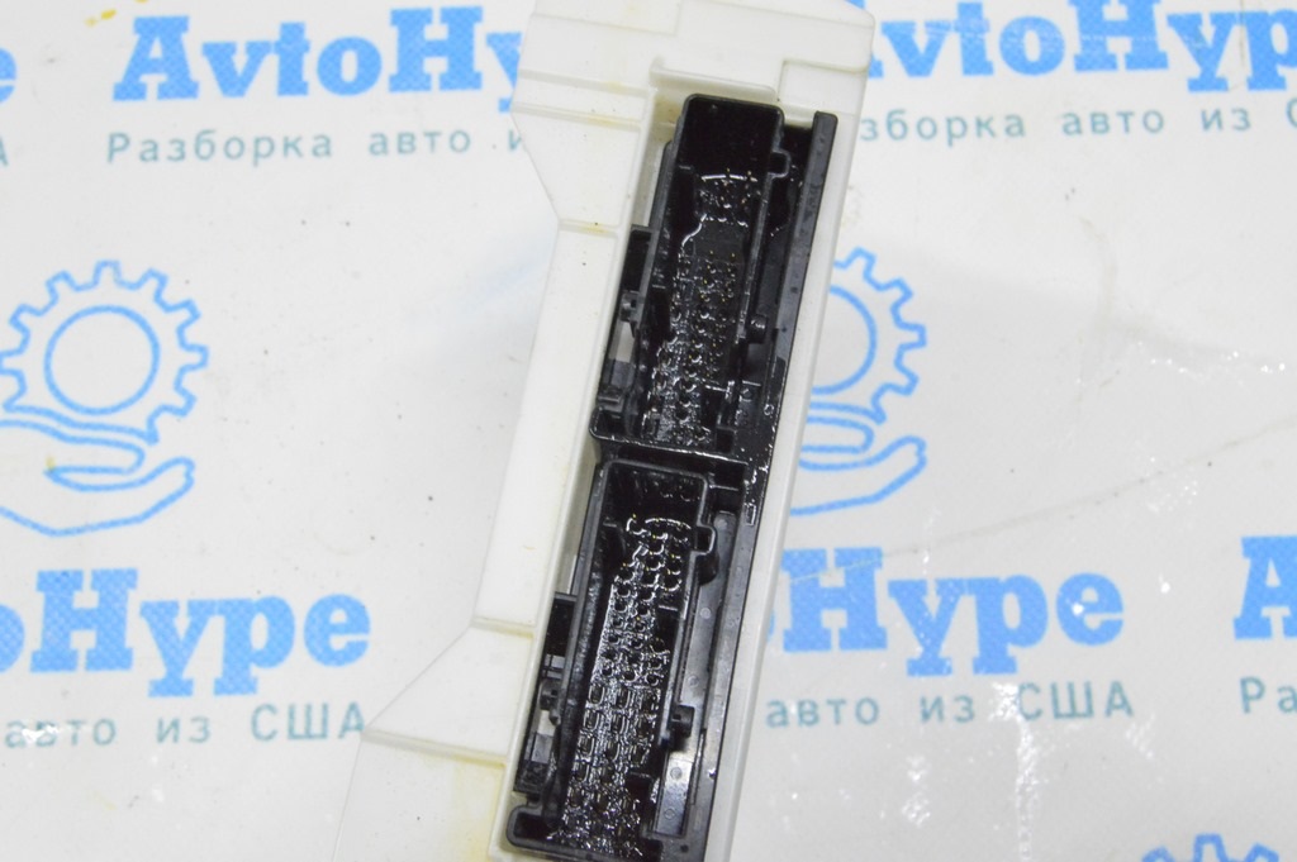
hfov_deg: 41.1
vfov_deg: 28.0
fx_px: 1728
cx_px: 648
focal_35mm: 48
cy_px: 431
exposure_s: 1/20
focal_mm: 32
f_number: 20
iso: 6400
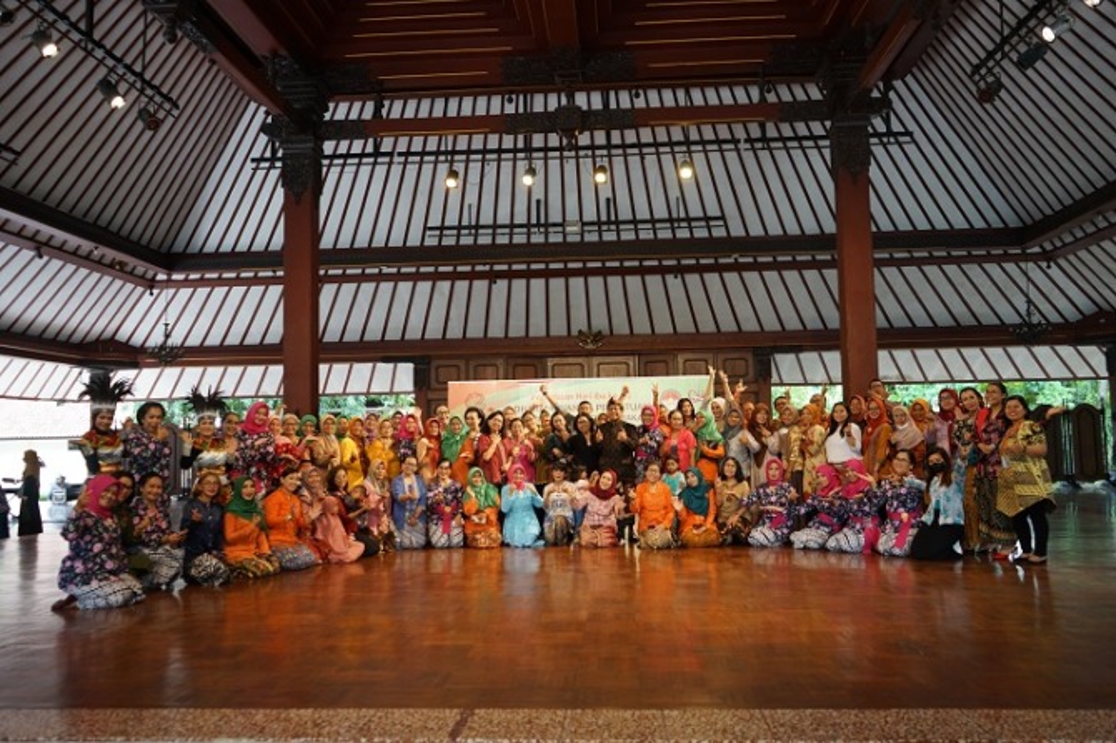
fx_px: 868
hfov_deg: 65.5
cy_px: 372
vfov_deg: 46.4
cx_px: 558
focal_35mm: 28
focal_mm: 28
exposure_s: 1/60
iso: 320
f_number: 3.5
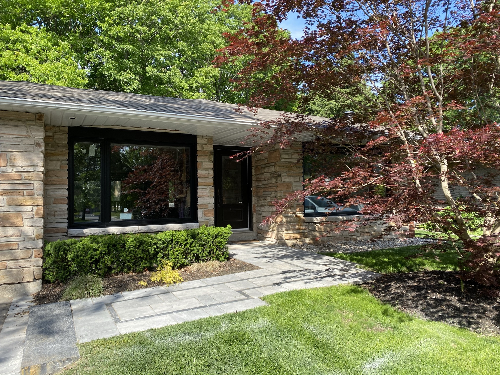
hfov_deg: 67.3
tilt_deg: +2.0
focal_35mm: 26
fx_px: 376
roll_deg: +0.8
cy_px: 188
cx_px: 250
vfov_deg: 53.1
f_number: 1.8
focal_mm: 4.25
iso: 32
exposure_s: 1/942
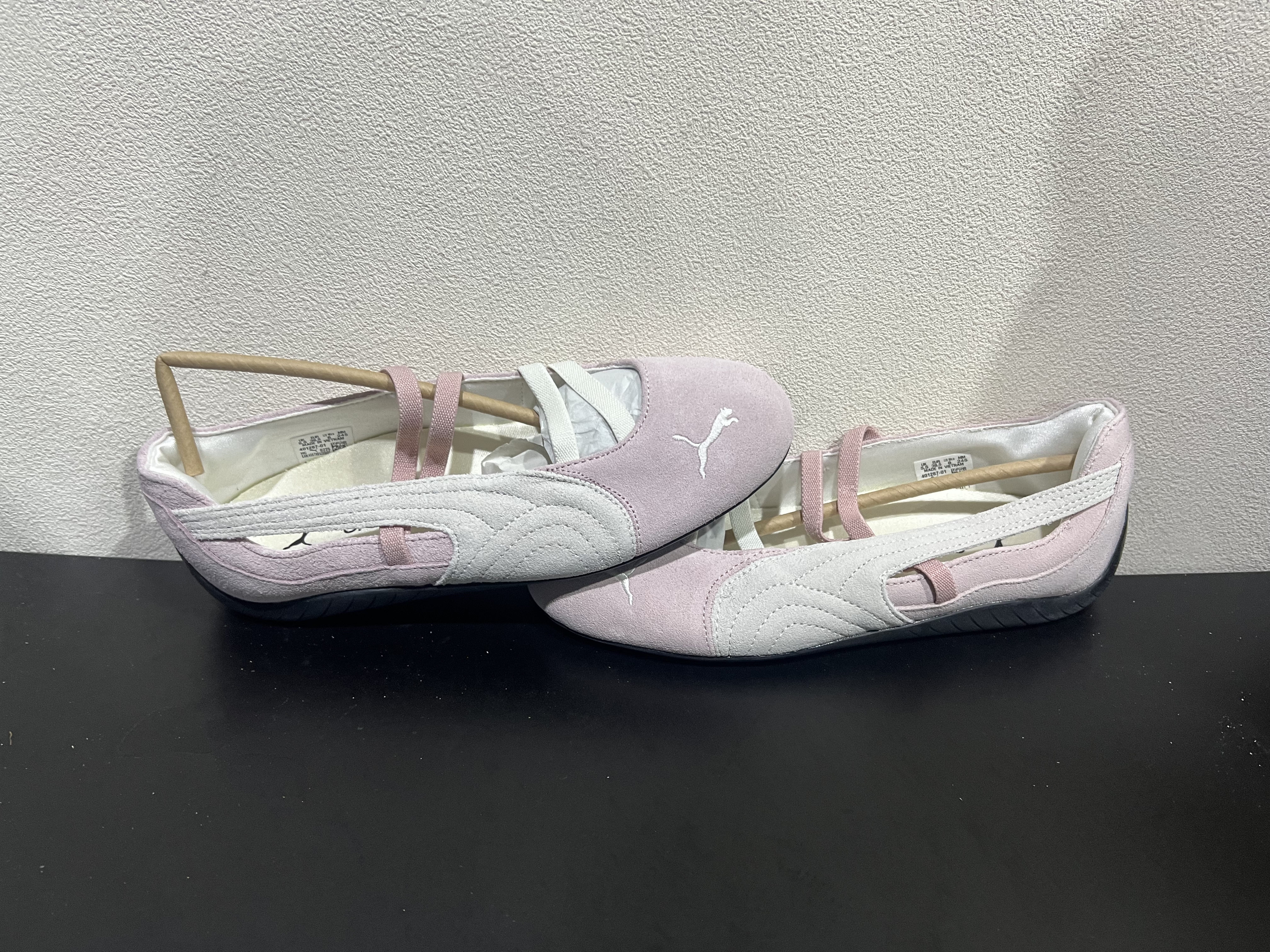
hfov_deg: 67.3
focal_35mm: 26
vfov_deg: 53.1
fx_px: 954
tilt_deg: -33.8
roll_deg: -0.6
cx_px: 635
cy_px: 476
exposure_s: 1/50
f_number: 1.5
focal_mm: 5.7
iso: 125
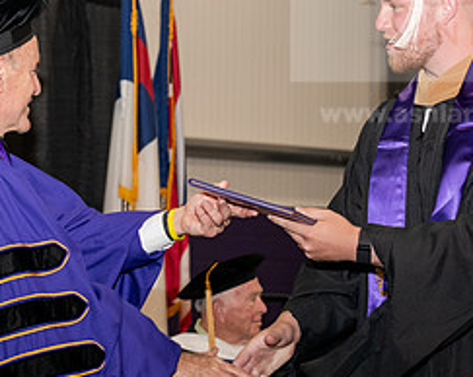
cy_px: 154
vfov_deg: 9.2
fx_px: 2350
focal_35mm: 168
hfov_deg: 11.5
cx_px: 232
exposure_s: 1/200
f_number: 5.6
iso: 1600
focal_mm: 75
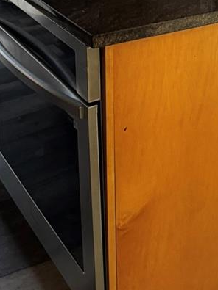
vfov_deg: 24.3
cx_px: 105
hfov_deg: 20.2
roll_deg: +1.2
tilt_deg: -12.8
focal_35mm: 73
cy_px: -57
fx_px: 613
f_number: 1.78
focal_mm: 6.76
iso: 500
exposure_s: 1/60
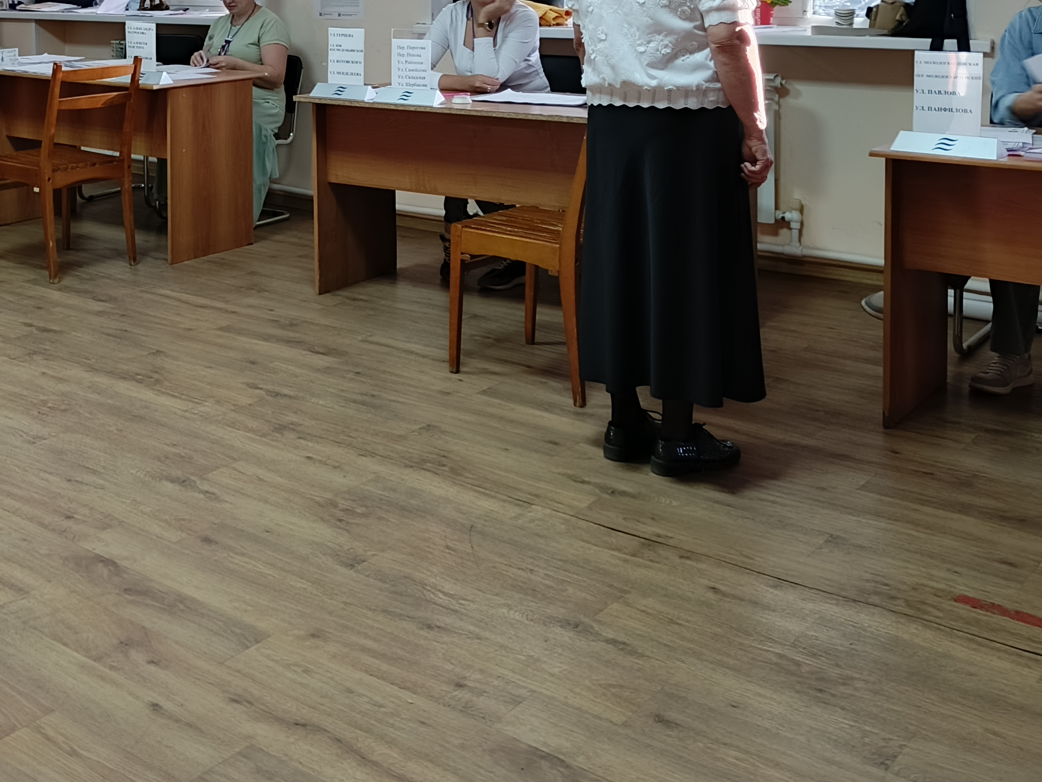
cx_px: 223
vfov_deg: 30.9
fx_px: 1324
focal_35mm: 44
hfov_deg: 41.3
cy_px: 37
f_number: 1.8
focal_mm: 5.56
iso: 250
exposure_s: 1/50
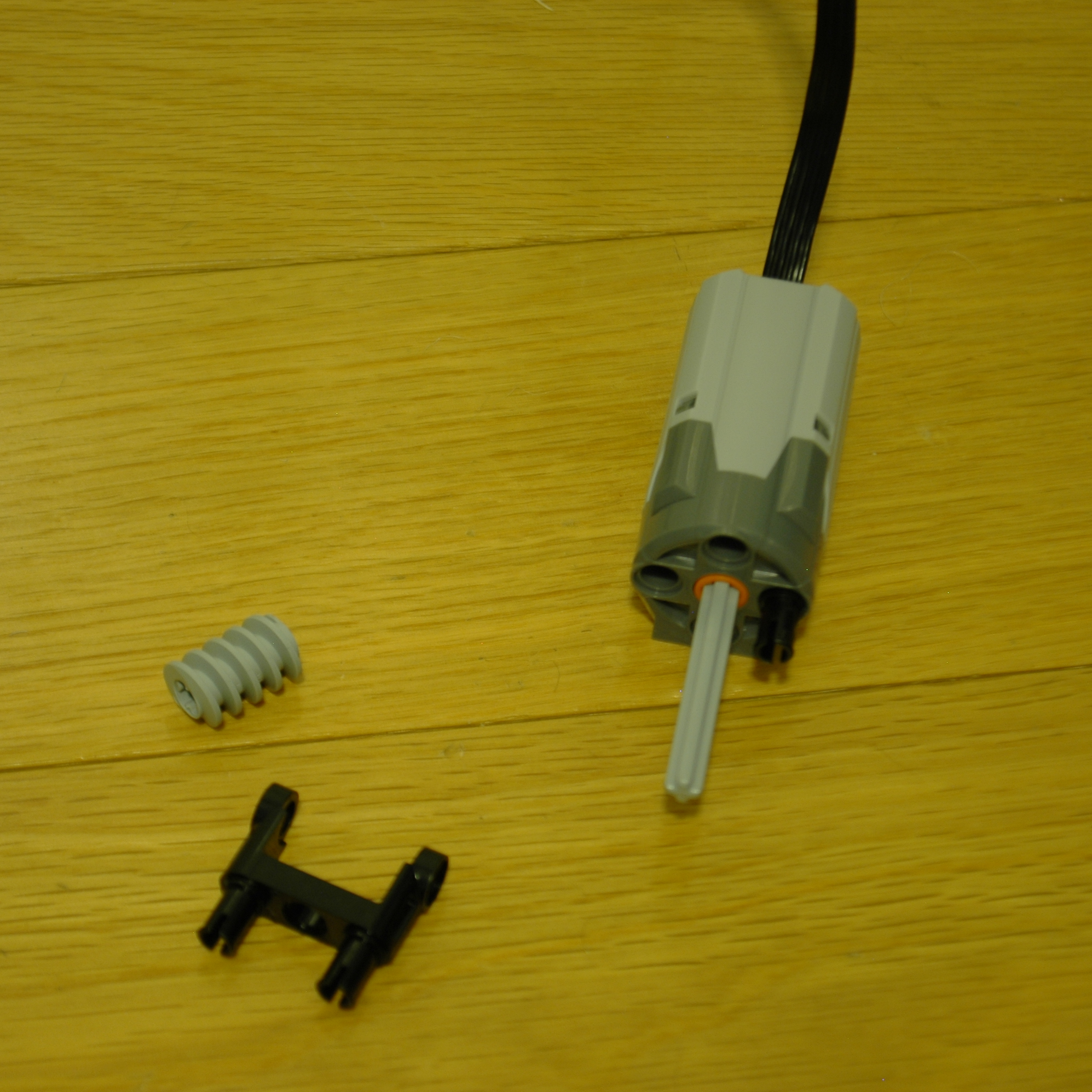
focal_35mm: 106
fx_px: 3770
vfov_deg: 16.5
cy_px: 547
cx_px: 425
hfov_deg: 16.5
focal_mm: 55
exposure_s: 1/2
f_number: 5.6
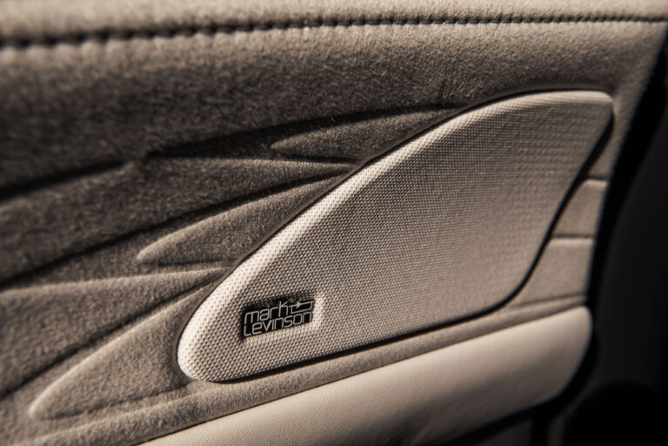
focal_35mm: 40
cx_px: 334
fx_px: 742
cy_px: 223
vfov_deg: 33.4
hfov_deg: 48.5
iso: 100
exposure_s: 1/80
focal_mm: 40
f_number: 10
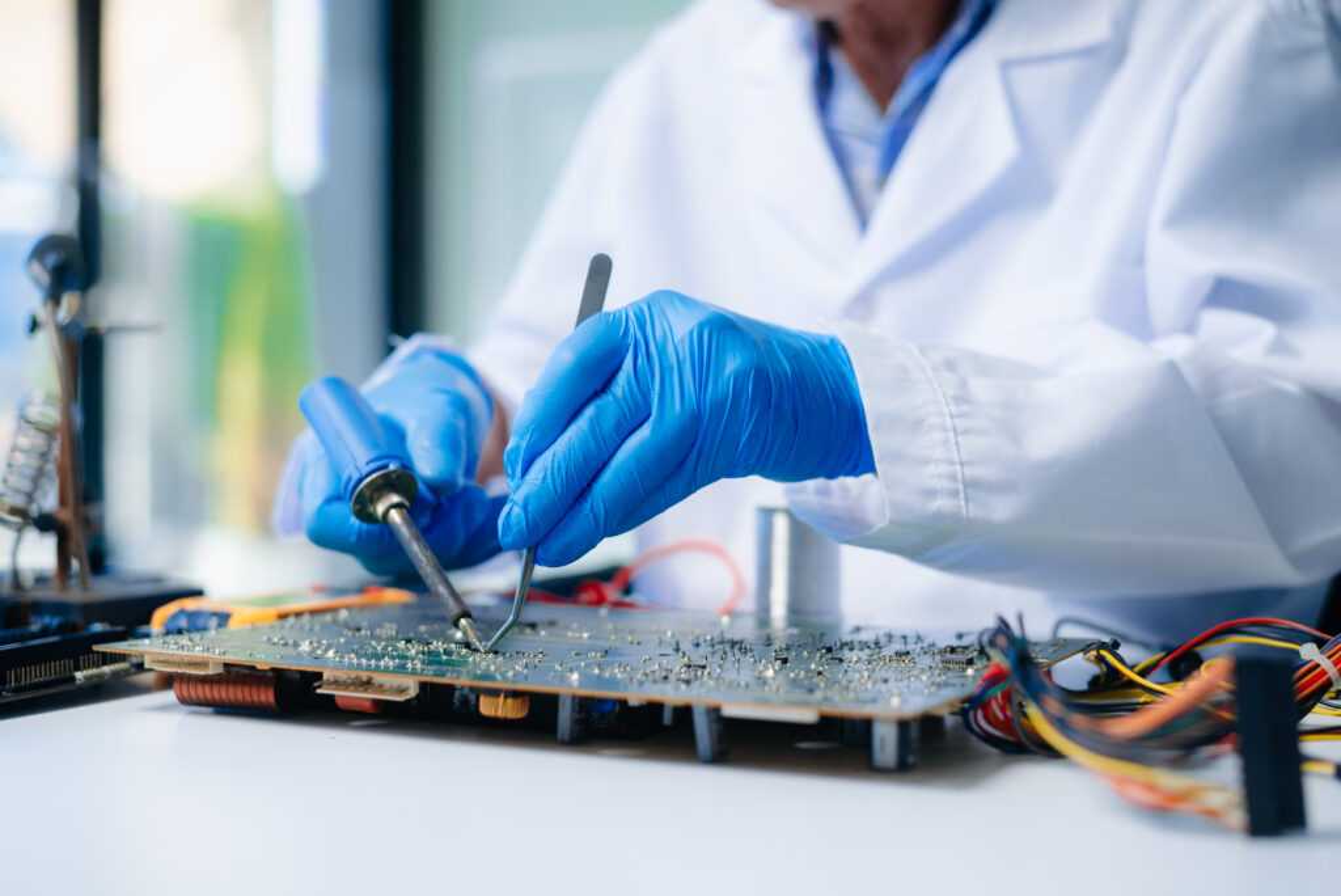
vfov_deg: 27.0
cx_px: 670
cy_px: 448
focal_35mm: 50
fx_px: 1863
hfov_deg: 39.6
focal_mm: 50
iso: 250
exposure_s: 1/320
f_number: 2.5
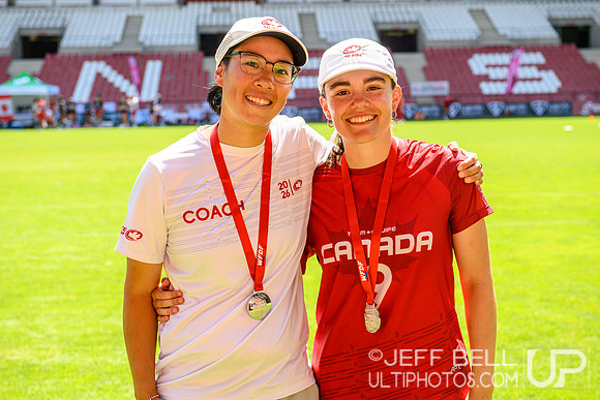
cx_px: 300
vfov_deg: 20.6
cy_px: 200
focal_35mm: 66
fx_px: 1100
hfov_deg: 30.5
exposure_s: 1/400
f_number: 5.6
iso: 100
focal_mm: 66
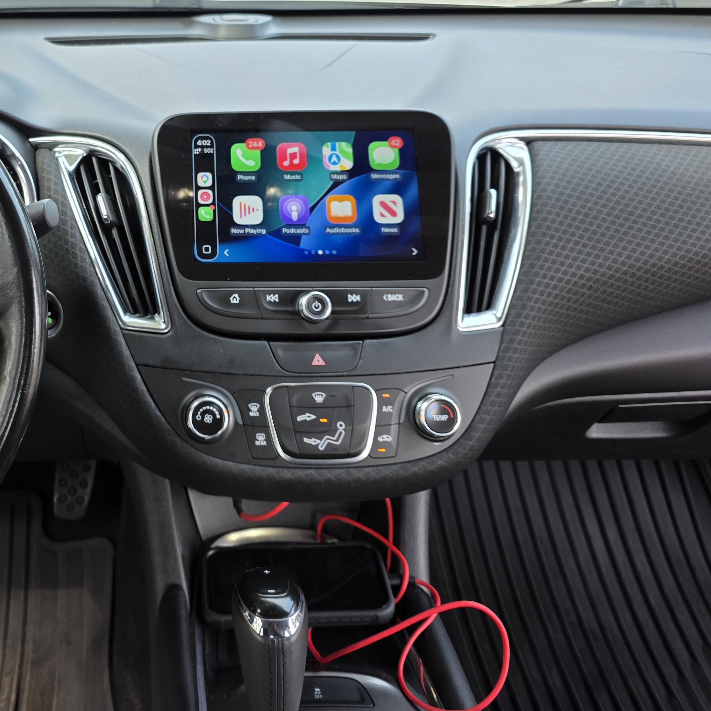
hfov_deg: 42.2
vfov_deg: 44.3
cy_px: 241
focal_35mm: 37
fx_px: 860
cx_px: 107
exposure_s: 1/180
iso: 50
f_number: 1.7
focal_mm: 6.3
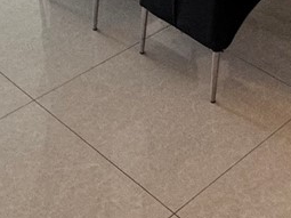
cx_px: 180
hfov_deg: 22.2
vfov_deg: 13.8
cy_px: -242
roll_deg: +1.4
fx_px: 739
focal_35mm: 88
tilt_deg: -11.1
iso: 160
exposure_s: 1/120
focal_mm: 2.22
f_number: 2.2
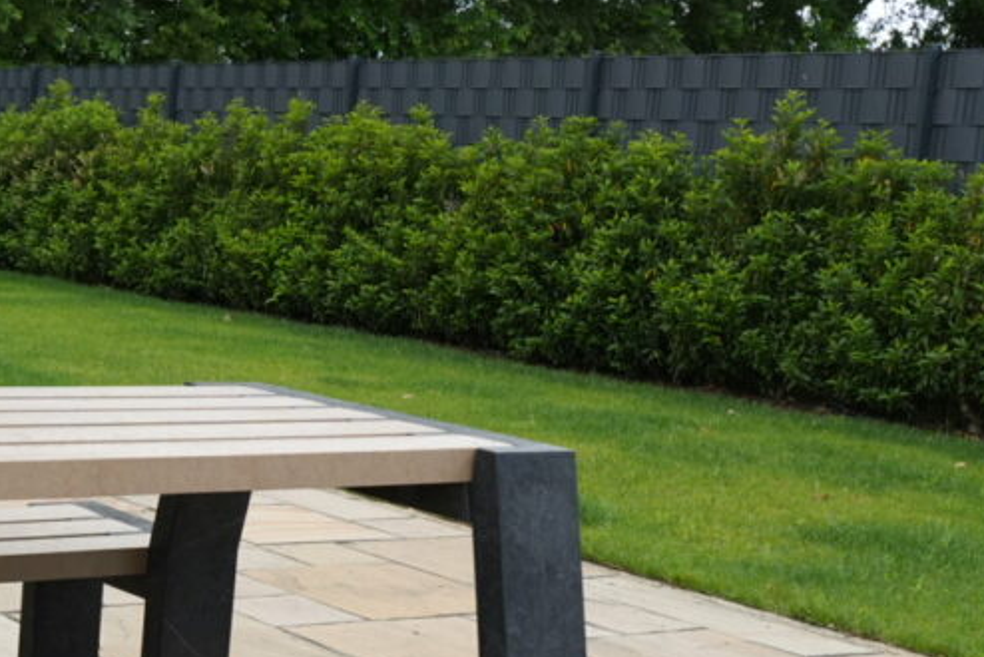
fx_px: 1893
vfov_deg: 19.6
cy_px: 480
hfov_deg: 26.6
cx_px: -120
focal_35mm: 69
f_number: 4
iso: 500
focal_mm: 19
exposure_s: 1/2000
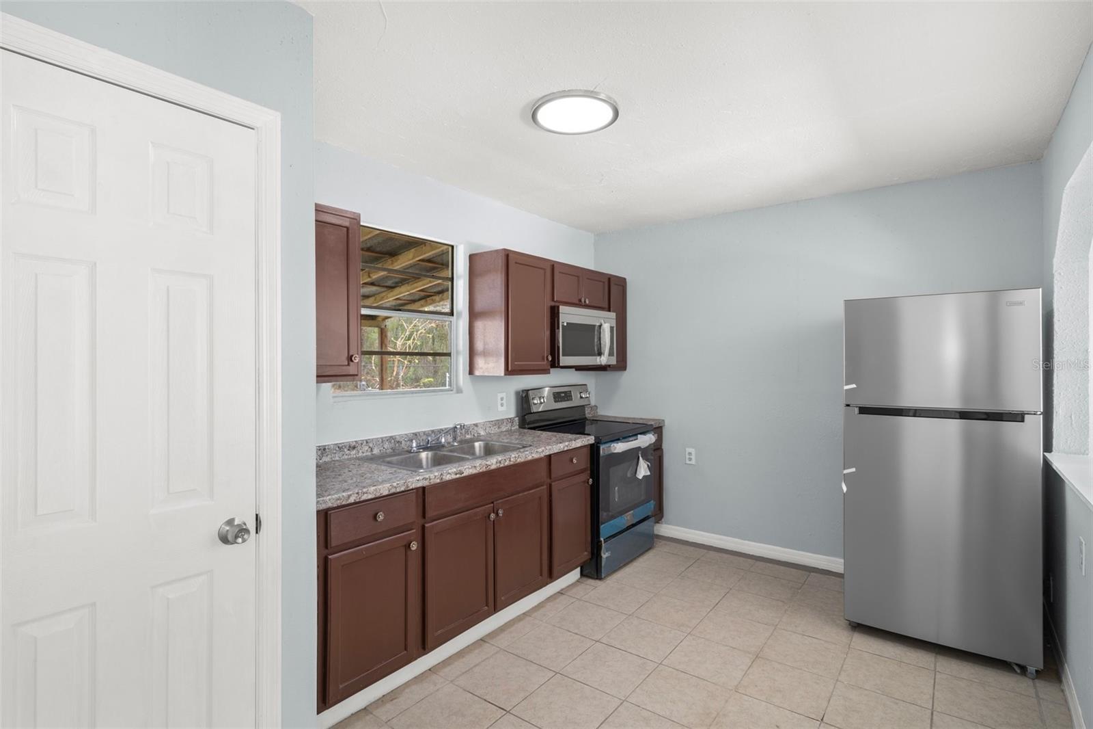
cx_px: 546
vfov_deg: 70.4
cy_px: 364
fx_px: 516
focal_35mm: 17
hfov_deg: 93.3
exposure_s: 1
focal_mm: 17
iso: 320
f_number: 8
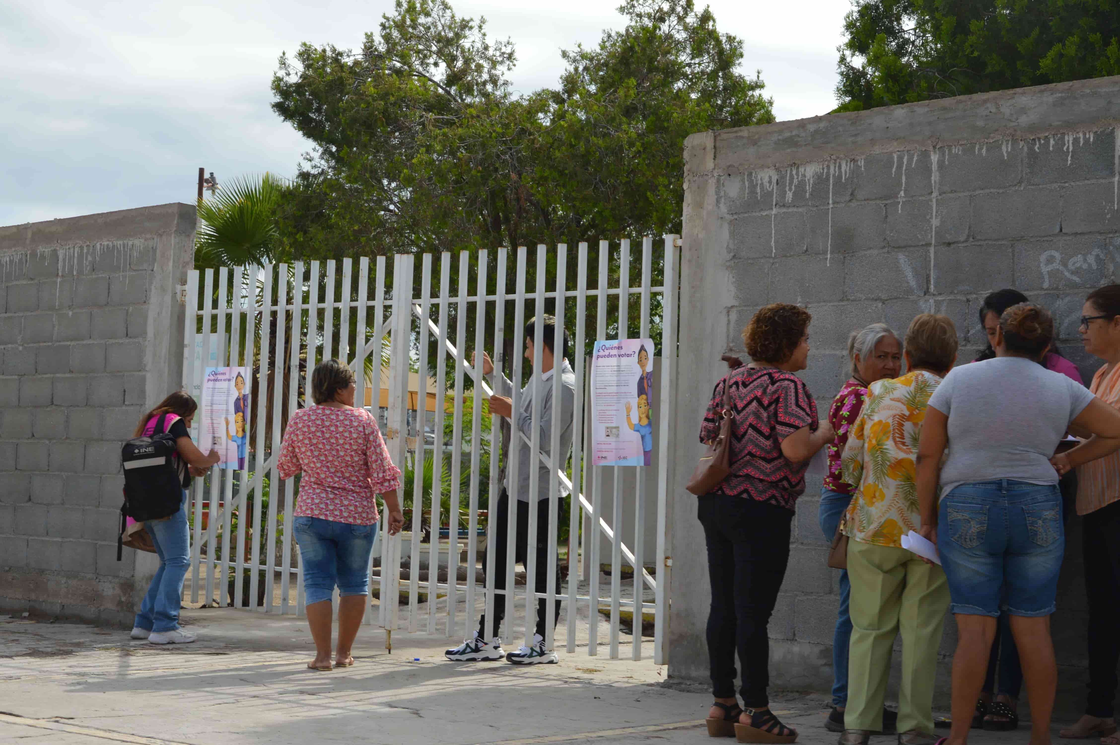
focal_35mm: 60
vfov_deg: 22.6
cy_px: 372
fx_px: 1865
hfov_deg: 33.4
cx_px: 560
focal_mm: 40
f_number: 8
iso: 100
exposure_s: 1/250
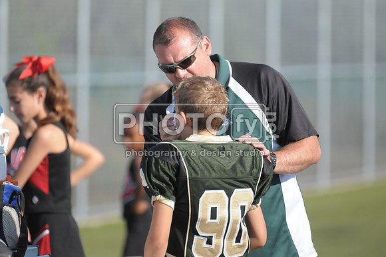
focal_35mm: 495
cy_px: 128
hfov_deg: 4.2
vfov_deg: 2.8
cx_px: 193
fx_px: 5300
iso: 1600
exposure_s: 1/8000
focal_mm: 330
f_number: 4
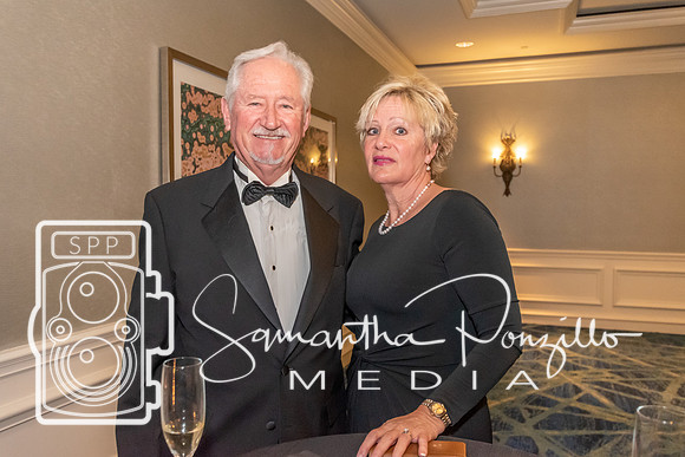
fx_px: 588
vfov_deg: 42.5
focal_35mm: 31
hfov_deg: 60.5
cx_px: 342
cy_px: 228
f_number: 3.5
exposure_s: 1/60
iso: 3600
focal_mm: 20
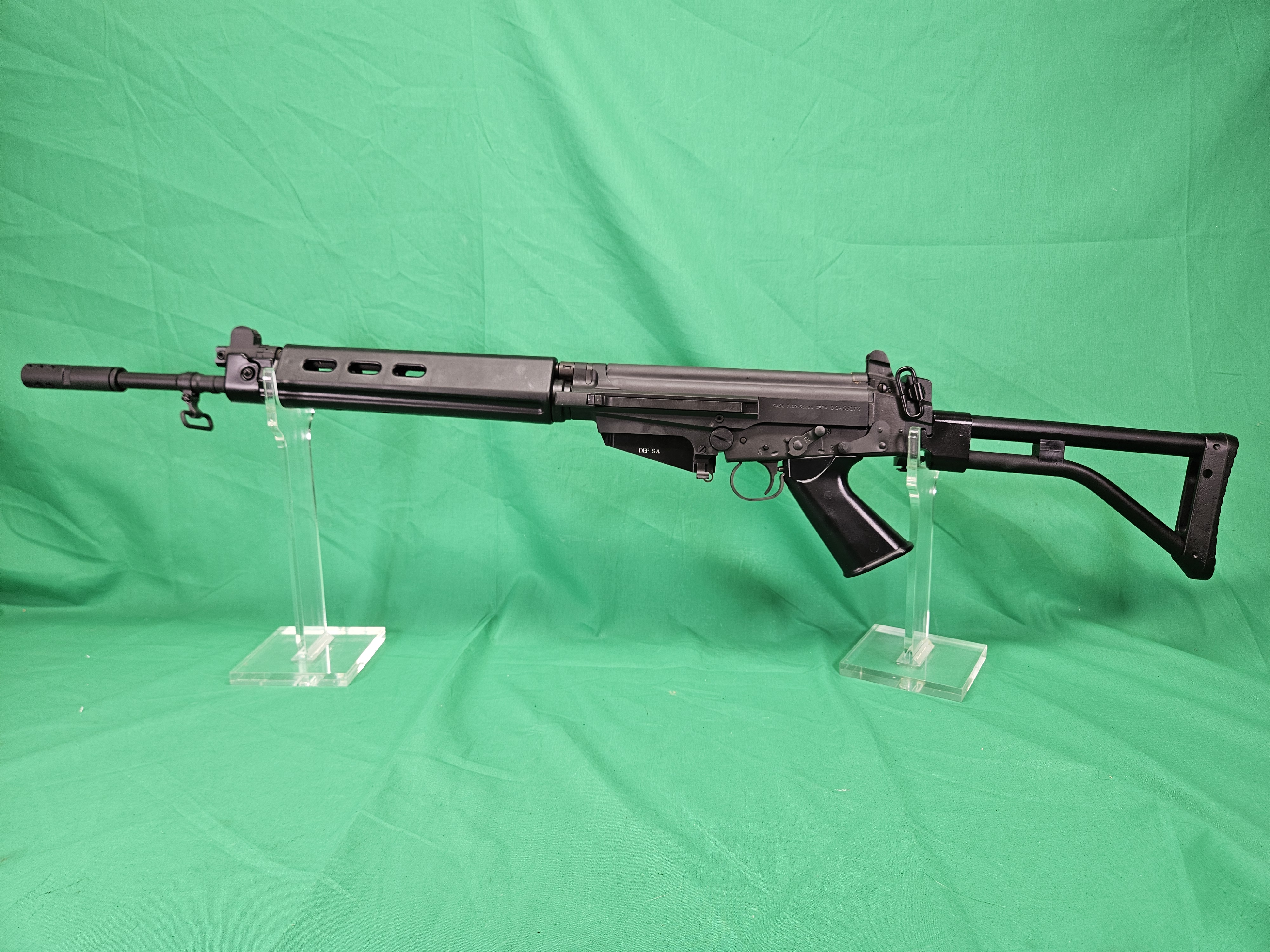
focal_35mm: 23
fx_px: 844
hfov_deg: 73.9
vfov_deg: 58.9
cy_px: 476
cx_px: 635
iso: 64
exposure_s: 1/120
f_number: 1.8
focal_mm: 5.4
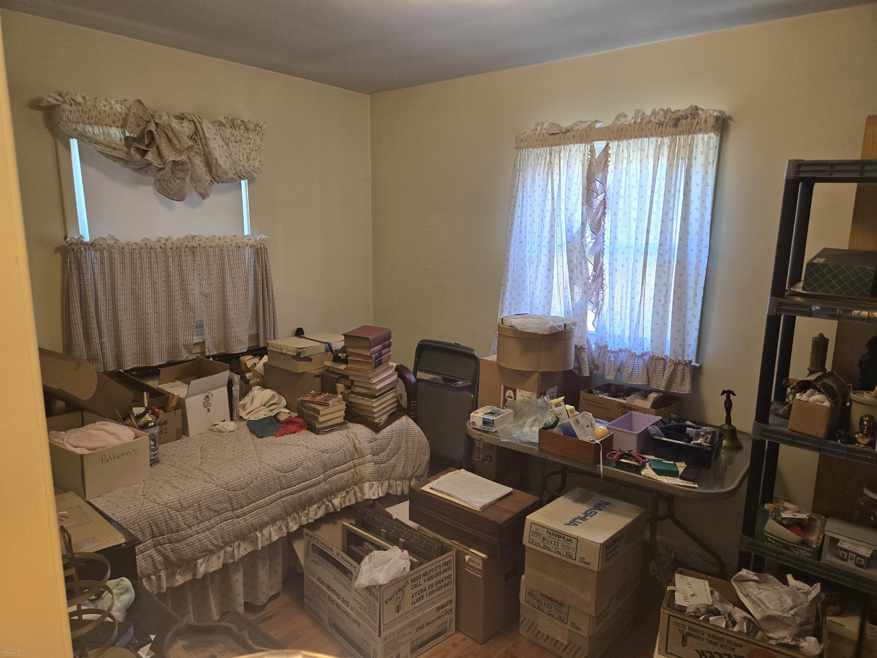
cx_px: 438
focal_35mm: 23
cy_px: 329
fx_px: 583
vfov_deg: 58.9
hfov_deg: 73.9
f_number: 1.8
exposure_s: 1/120
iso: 200
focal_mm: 5.4
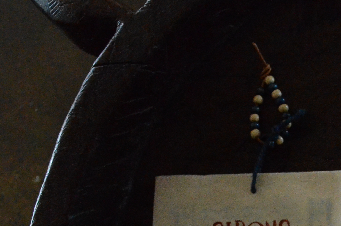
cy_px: 247
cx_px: 392
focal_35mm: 77
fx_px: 728
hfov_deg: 24.3
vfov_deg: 17.1
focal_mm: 20
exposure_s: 1/160
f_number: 6.3
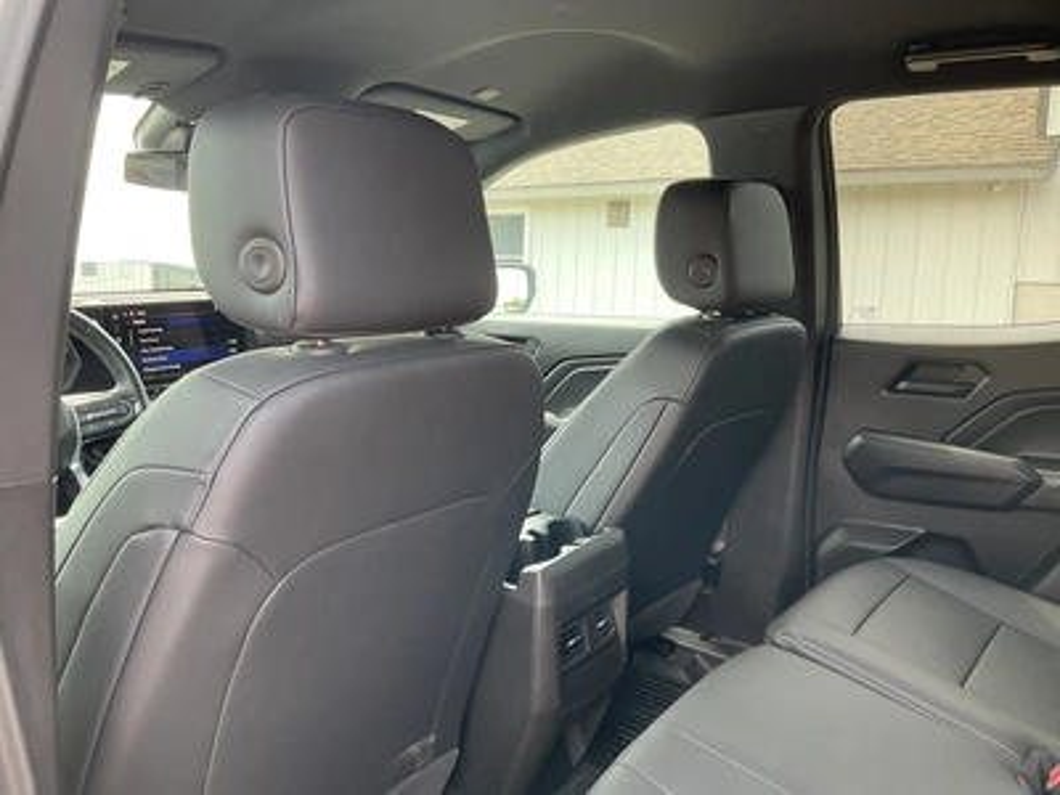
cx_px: 530
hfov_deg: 61.7
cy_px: 398
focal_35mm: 29
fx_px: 888
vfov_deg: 48.2
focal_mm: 3
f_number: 1.8
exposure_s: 1/122
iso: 64
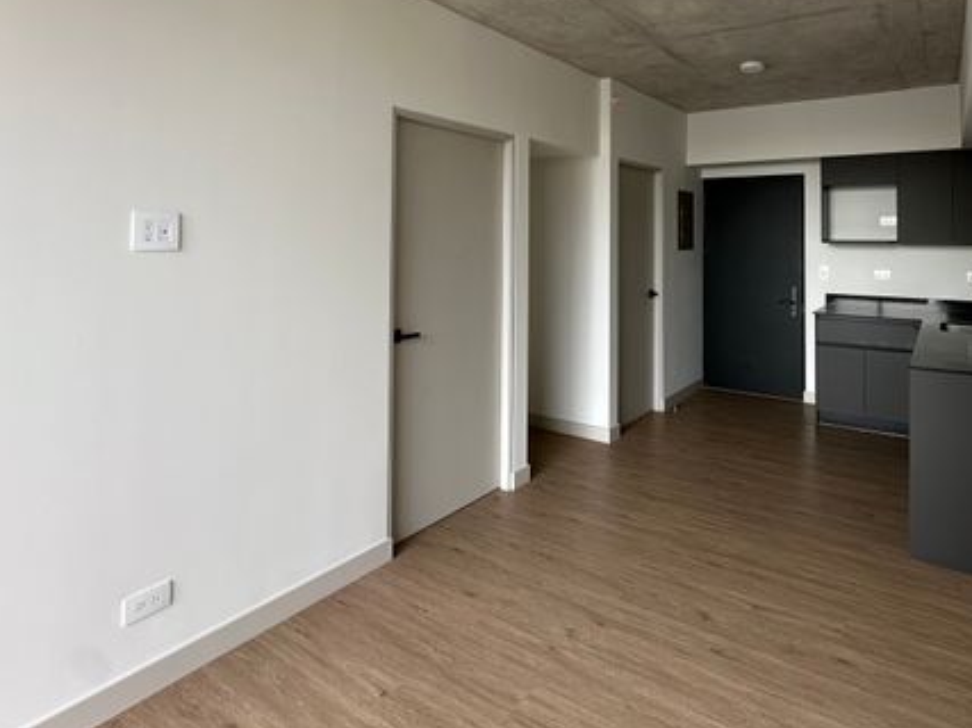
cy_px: 223
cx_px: 601
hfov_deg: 77.7
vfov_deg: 61.3
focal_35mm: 21
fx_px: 590
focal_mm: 2.22
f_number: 2.2
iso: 100
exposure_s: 1/99
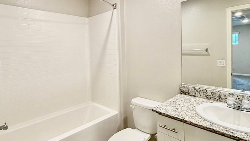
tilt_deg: -2.6
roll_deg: +1.9
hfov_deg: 81.2
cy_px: 55
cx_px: 127
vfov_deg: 51.1
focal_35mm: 22
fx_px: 146
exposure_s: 1/60
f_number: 2.2
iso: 160
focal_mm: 2.22
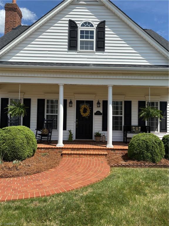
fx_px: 169
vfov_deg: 67.3
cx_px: 84
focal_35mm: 26
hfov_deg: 53.1
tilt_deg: +2.1
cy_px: 113
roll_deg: -1.9
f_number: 1.6
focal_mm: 5.96
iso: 50
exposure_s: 1/3650
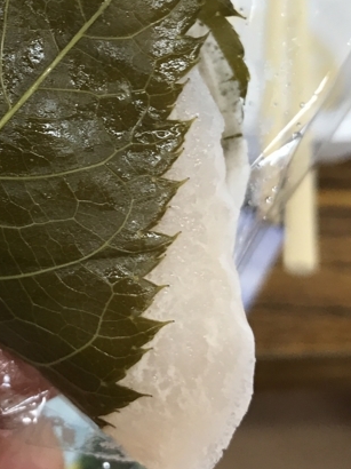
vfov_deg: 27.7
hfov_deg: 20.3
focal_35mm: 70
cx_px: -1
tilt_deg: -53.0
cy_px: 175
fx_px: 947
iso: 20
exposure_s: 1/30
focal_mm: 3.99
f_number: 1.8
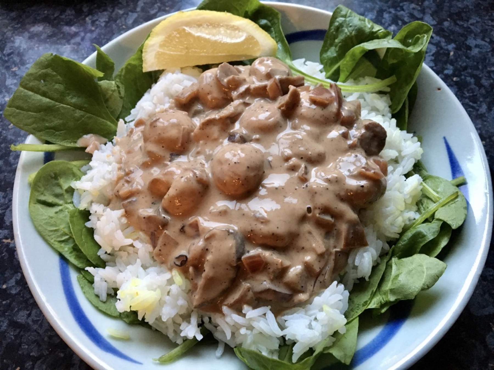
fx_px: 414
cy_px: 185
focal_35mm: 29
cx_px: 247
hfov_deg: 61.7
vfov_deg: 48.2
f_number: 2.2
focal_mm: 4.15
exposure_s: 1/17
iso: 200
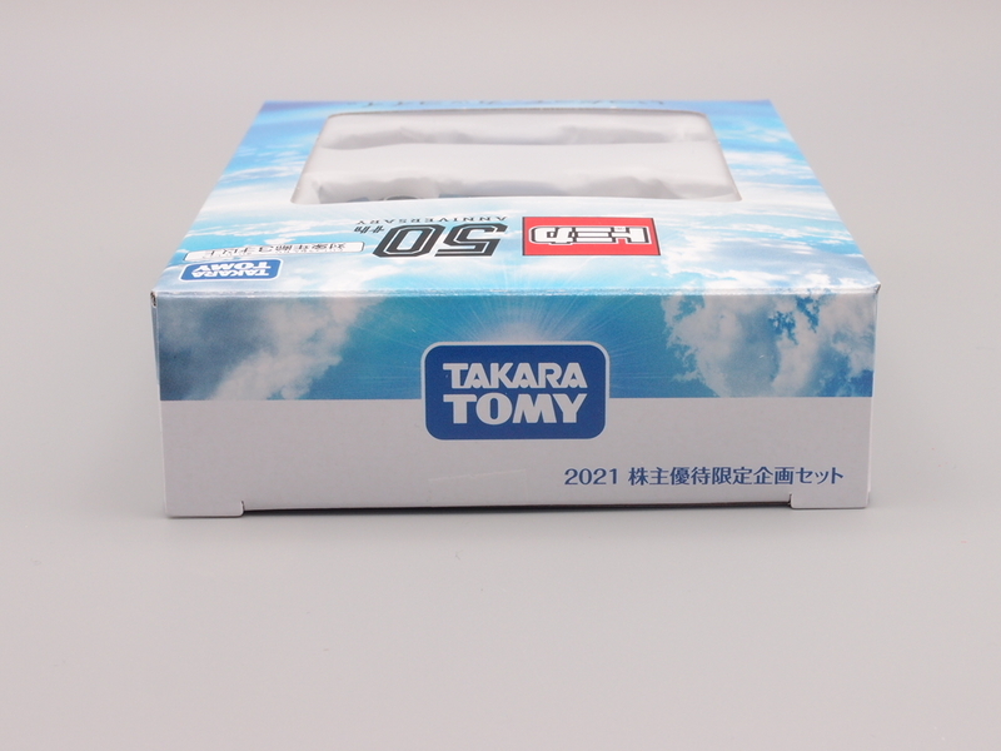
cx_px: 500
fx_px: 1880
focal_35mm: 65
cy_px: 376
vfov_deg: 22.6
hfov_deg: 29.8
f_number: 8
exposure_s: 1/13
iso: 100
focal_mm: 14.05
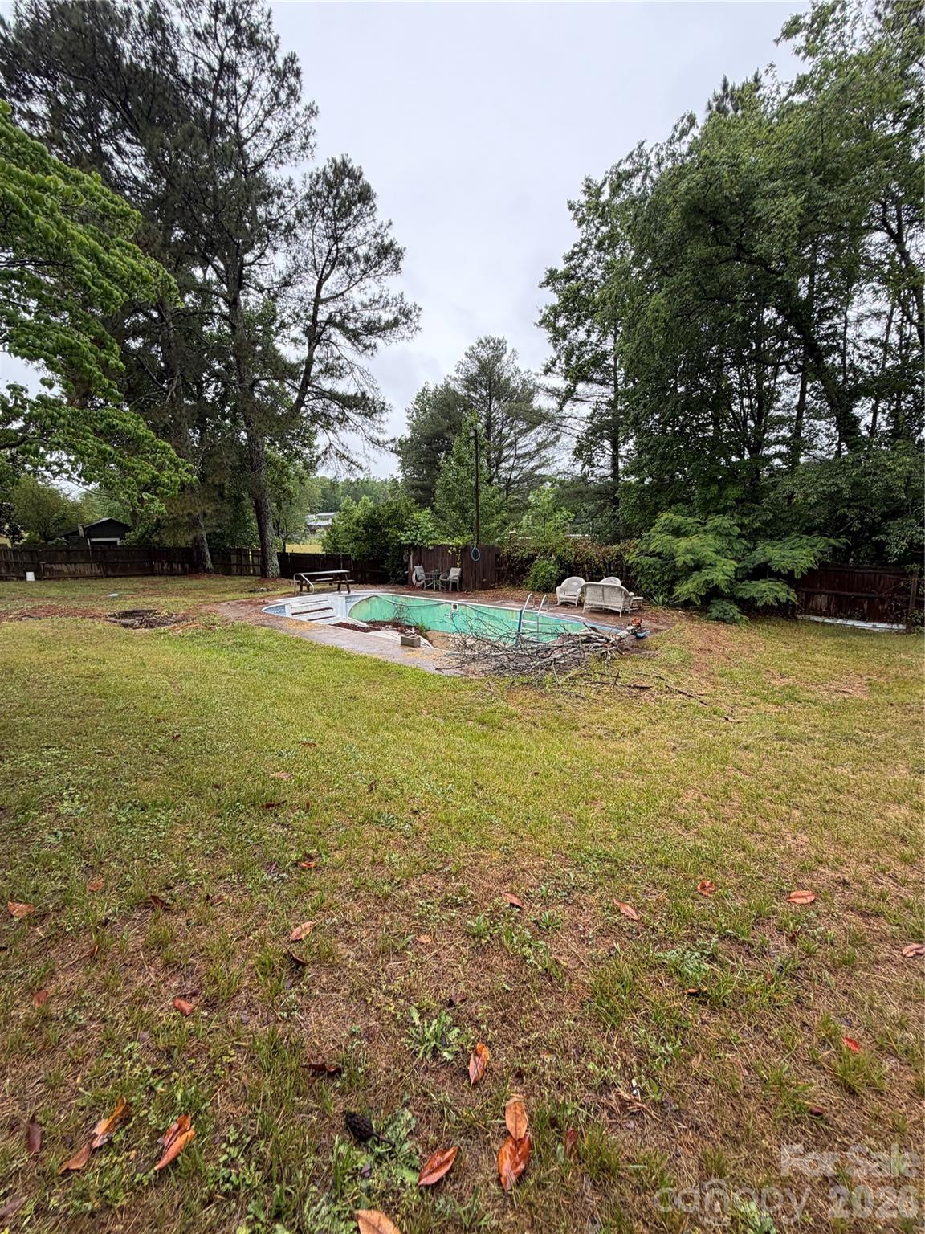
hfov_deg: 85.7
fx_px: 499
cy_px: 617
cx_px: 462
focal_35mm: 14
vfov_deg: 102.1
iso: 40
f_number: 2.2
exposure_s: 1/131
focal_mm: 2.22
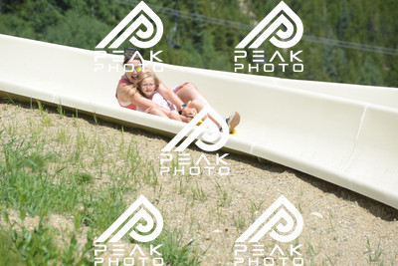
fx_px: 2156
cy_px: 133
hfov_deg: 10.5
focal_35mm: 195
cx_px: 199
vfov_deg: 7.0
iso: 200
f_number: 6.3
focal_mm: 195
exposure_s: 1/640
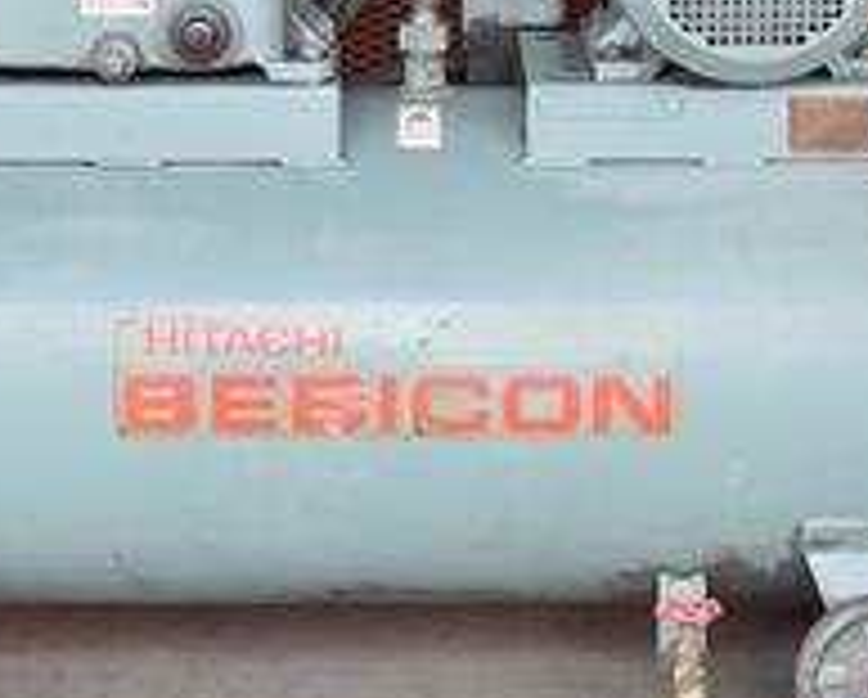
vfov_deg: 7.7
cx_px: 333
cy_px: 149
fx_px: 5151
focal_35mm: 200
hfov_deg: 9.6
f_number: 6.3
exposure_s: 1/800
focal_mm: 55
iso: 1250
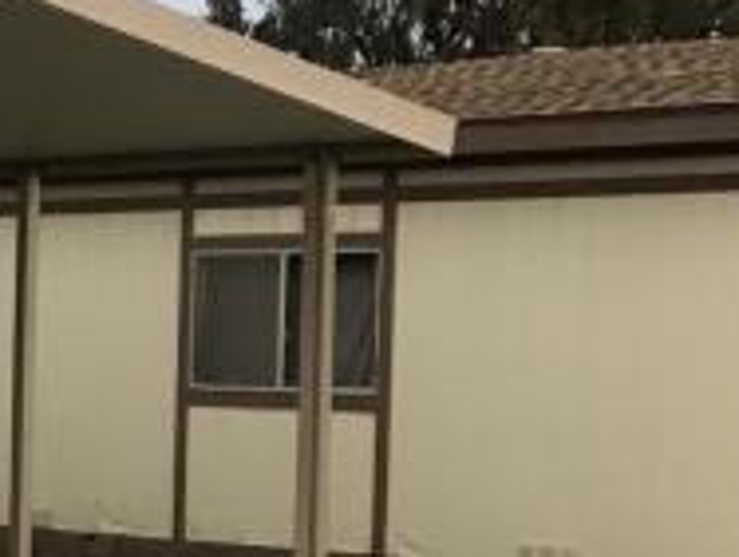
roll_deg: -0.3
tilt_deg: -2.3
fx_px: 3273
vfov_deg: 9.7
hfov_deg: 10.4
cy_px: 431
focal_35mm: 153
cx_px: -1233
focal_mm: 3.99
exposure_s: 1/337
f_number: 1.8
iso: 20
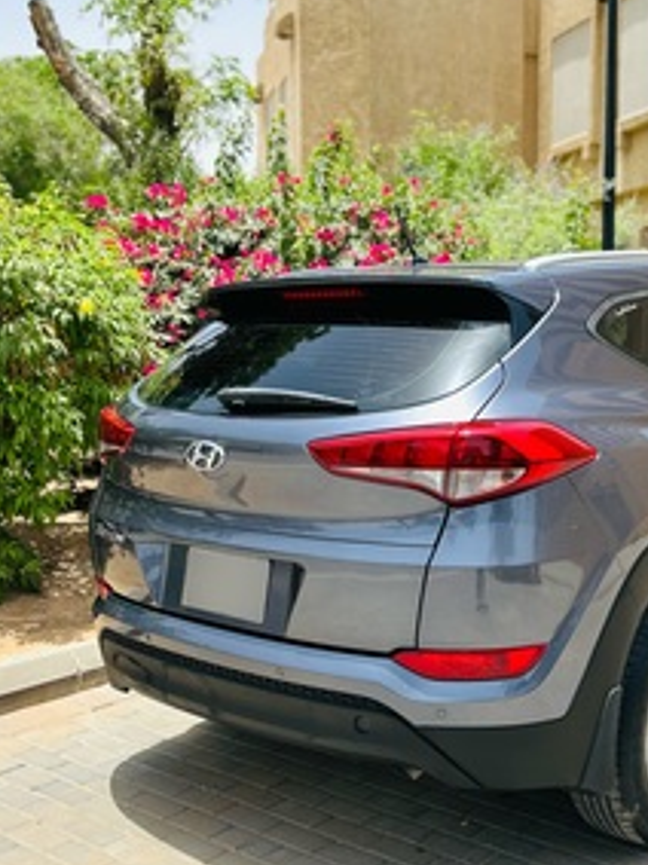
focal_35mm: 42
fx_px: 1049
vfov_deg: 44.8
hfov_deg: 33.4
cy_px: 454
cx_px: 515
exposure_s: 1/1171
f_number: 1.5
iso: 50
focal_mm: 5.7
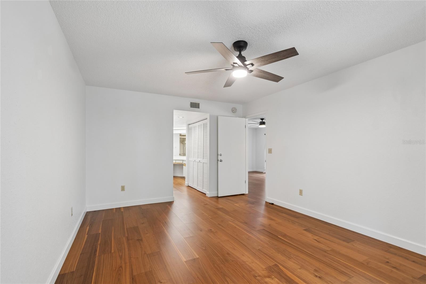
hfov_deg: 100.4
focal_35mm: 15
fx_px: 177
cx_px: 213
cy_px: 142
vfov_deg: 77.3
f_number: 4.5
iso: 100
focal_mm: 10
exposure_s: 1/6
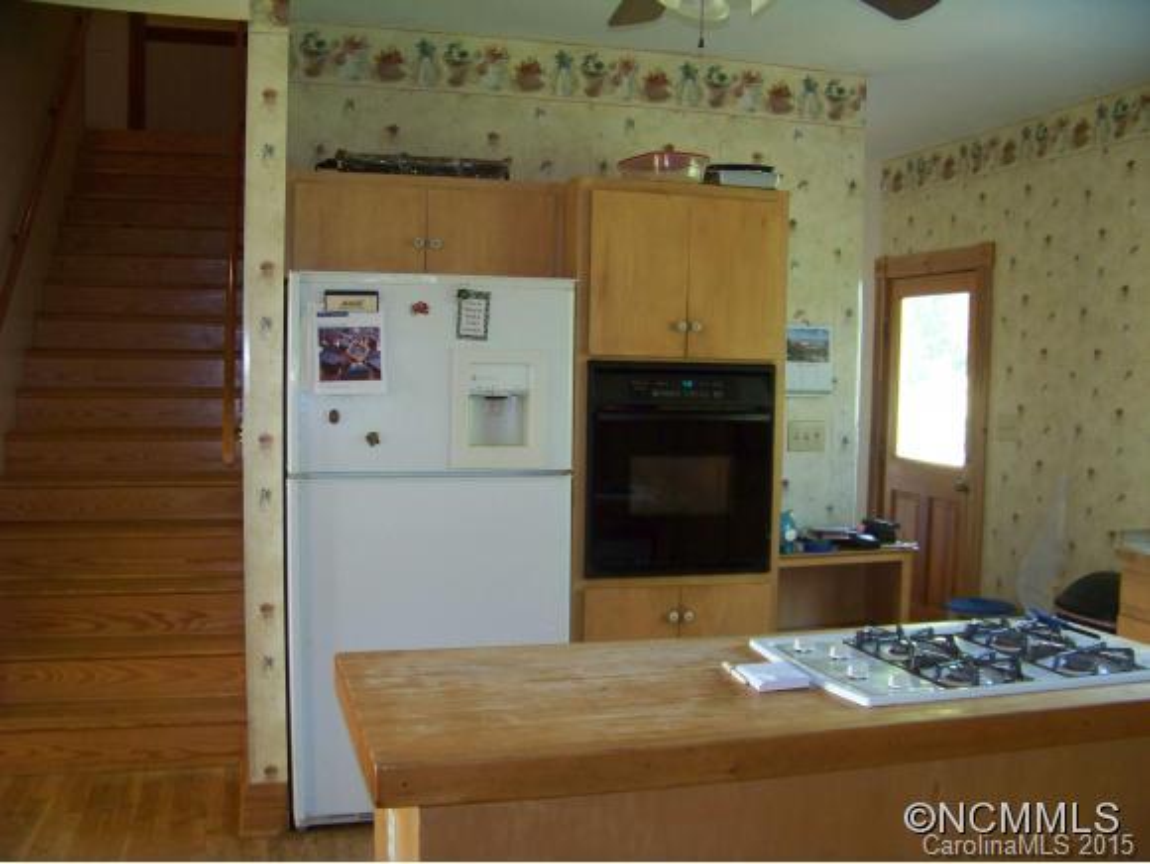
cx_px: 575
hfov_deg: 51.3
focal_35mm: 36
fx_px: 1197
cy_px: 432
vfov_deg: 39.7
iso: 200
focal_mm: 5.85
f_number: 2.8
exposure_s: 1/30
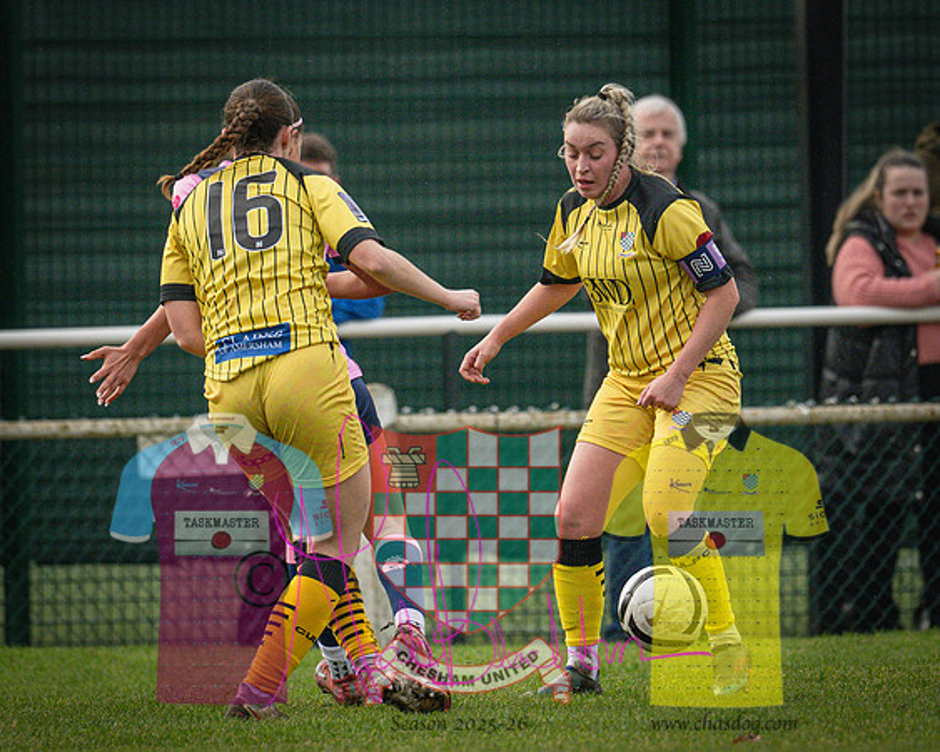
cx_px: 418
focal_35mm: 1032
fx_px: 28714
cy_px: 309
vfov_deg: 1.5
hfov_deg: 1.9
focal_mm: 400
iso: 2000
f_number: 4.5
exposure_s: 1/3200
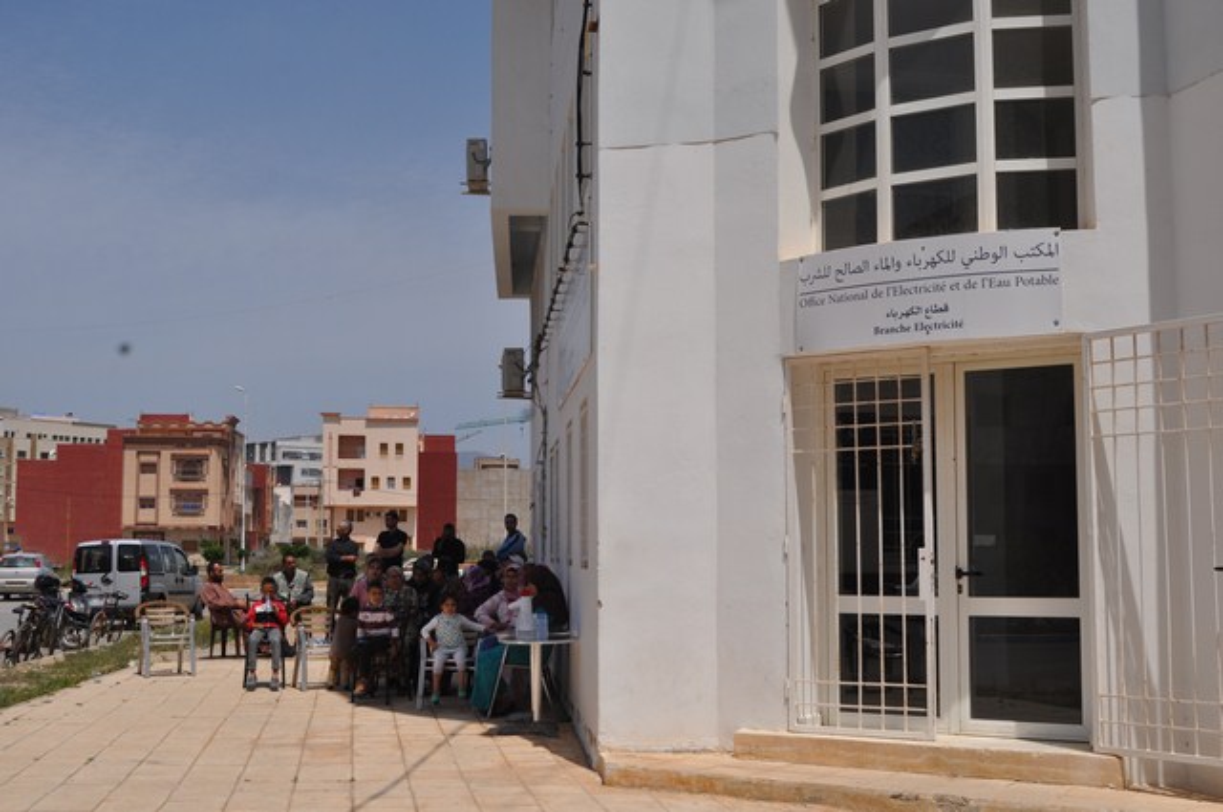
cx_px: 612
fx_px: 1527
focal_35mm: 45
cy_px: 406
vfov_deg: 29.8
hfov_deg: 43.7
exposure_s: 1/640
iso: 200
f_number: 13
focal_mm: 30
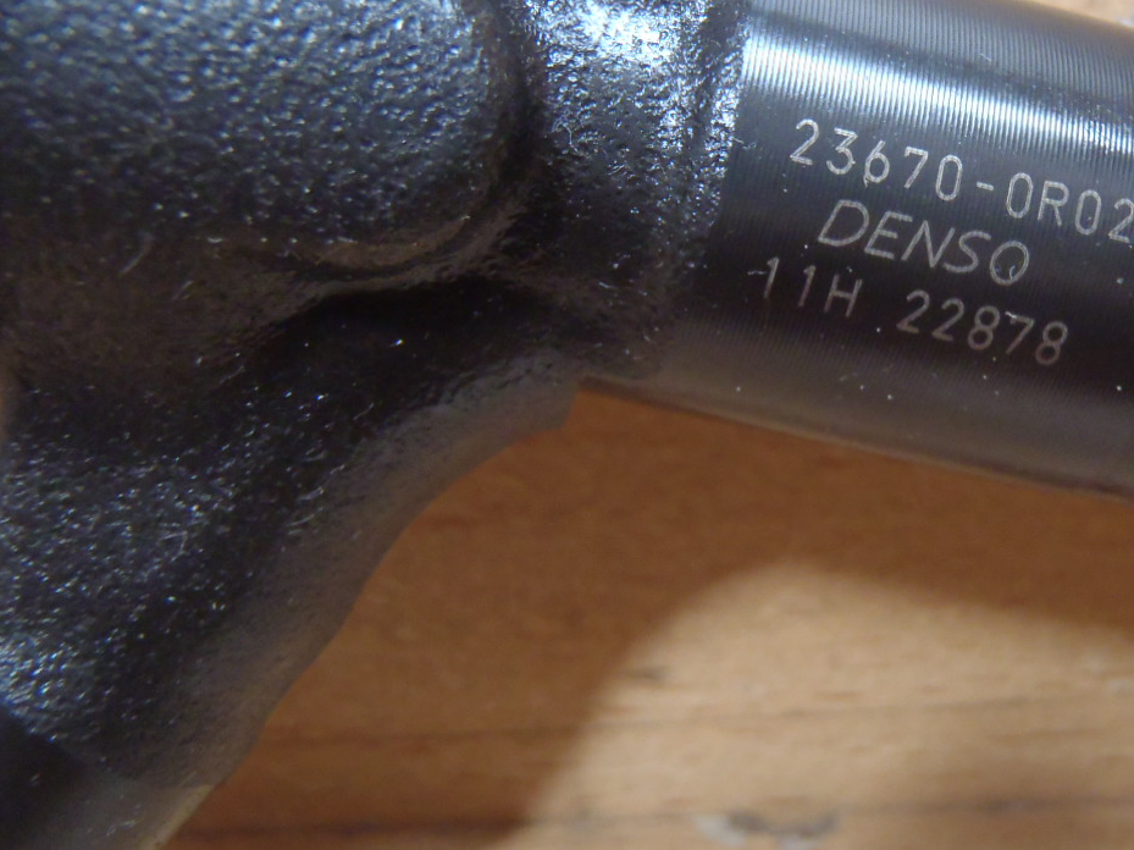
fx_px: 1670
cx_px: 779
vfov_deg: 28.5
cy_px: 366
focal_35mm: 51
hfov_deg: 37.0
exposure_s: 1/4
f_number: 4.7
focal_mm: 6.64
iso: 400
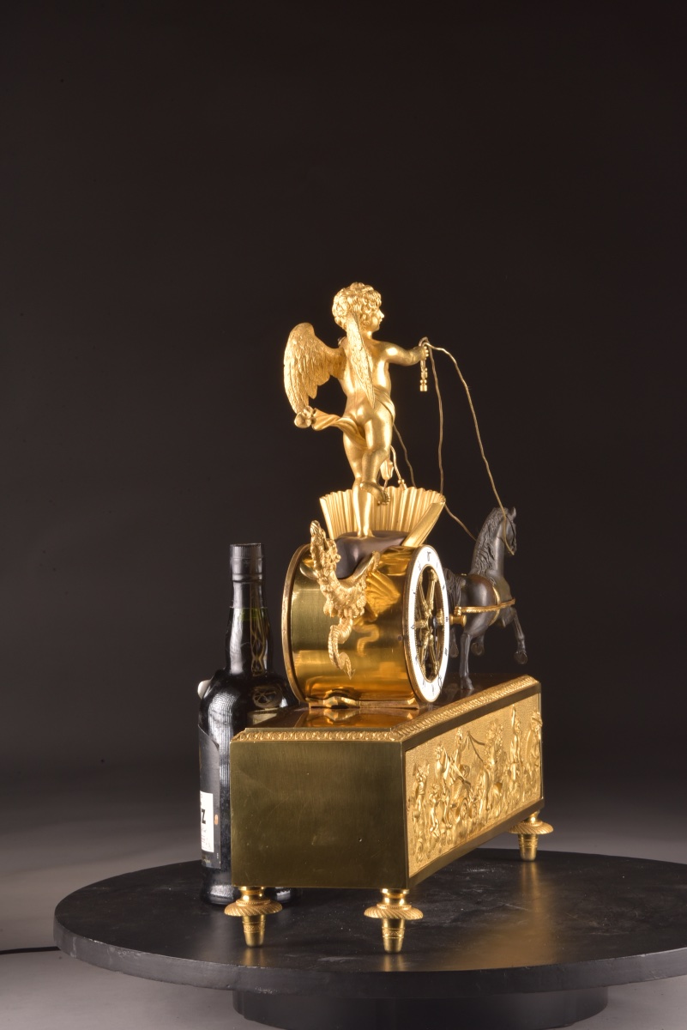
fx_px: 3203
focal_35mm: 112
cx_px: 344
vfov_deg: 18.3
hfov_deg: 12.2
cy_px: 515
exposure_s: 1/125
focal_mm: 112
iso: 400
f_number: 22
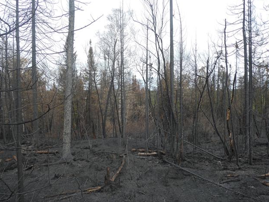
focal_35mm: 25
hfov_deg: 69.4
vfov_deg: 54.9
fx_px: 194
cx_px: 137
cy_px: 100
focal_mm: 4.3
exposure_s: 1/400
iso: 80
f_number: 3.3
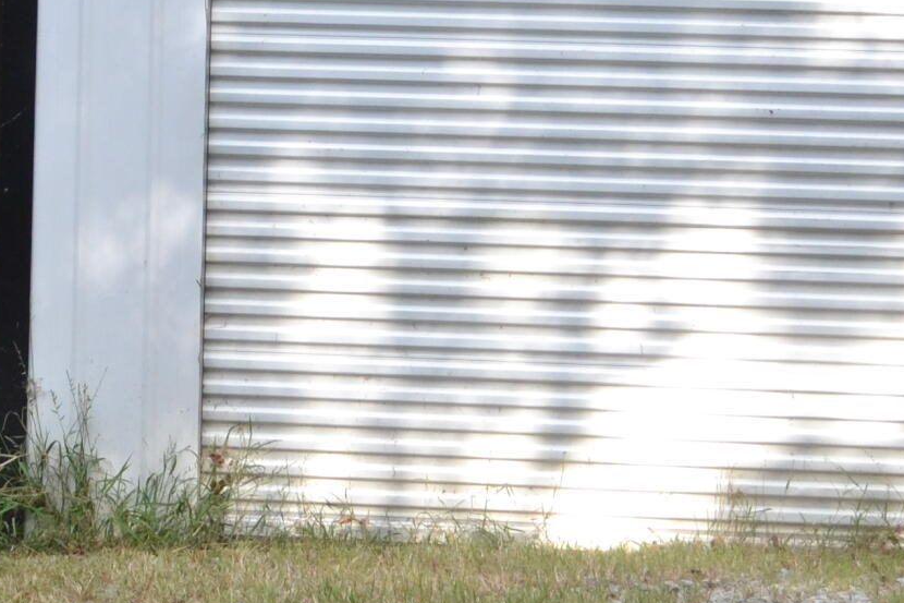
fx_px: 3540
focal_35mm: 141
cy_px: -21
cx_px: 294
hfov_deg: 14.5
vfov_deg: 9.6
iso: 400
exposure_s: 1/640
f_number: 4.2
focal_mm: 26
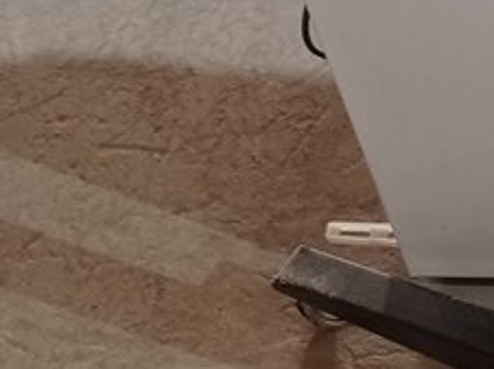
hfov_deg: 14.1
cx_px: 839
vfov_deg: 11.6
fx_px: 1810
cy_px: 148
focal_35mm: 127
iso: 787
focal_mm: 4.7
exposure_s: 1/24
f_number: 1.79
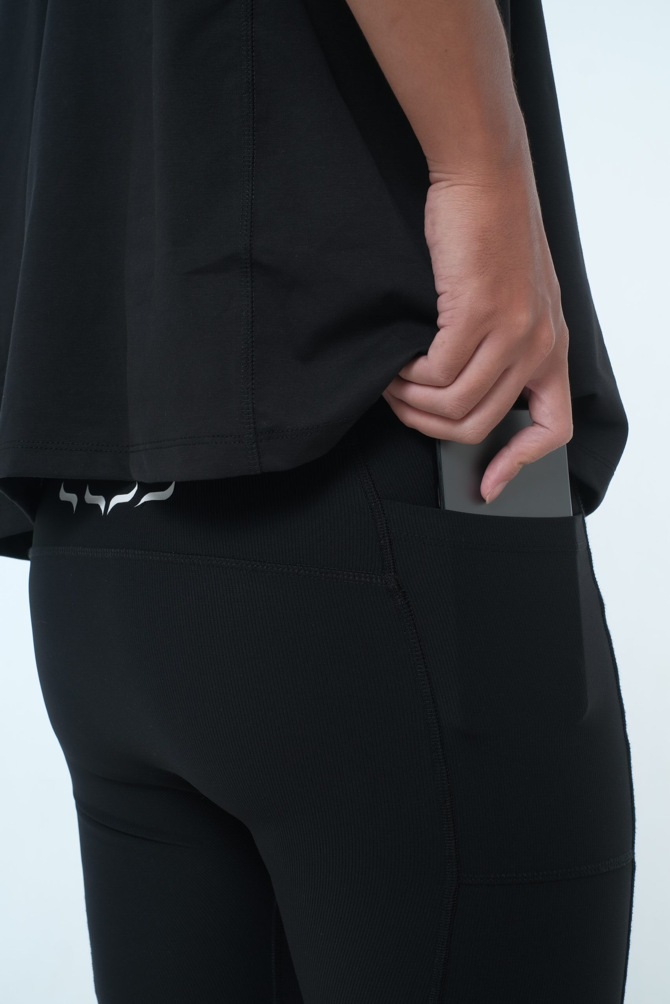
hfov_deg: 25.5
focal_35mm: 53
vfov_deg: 37.5
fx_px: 1479
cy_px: 502
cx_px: 335
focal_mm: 35
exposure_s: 1/200
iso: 200
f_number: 9
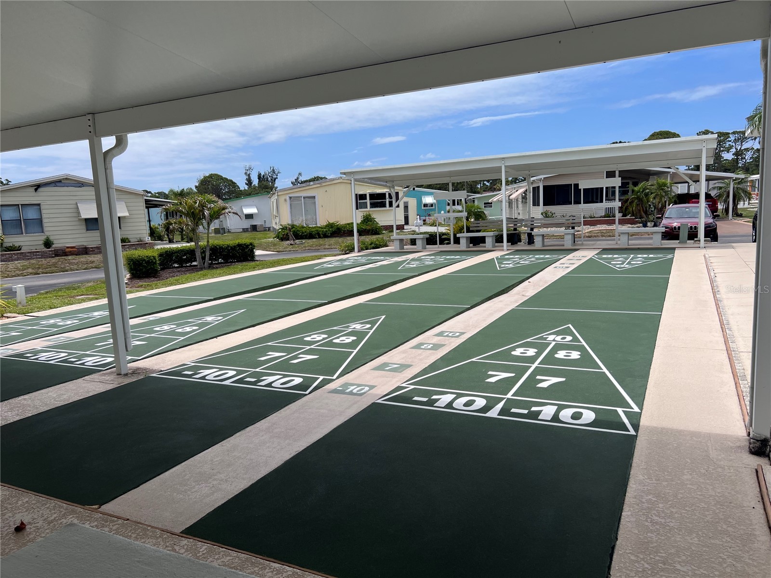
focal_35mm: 26
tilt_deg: -7.0
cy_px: 289
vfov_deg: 53.1
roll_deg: +3.0
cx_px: 386
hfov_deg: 67.3
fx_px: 579
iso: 50
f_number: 1.5
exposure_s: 1/6579
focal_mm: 5.7
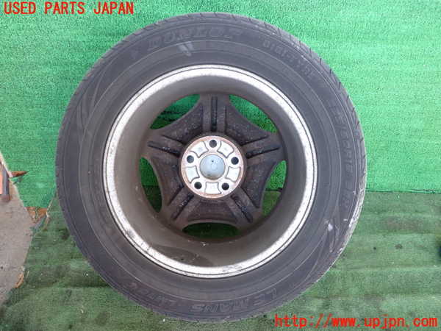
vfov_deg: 46.8
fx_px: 382
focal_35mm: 30
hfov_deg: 60.0
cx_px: 220
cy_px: 166
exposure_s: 1/125
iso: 500
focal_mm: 5.4
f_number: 2.3
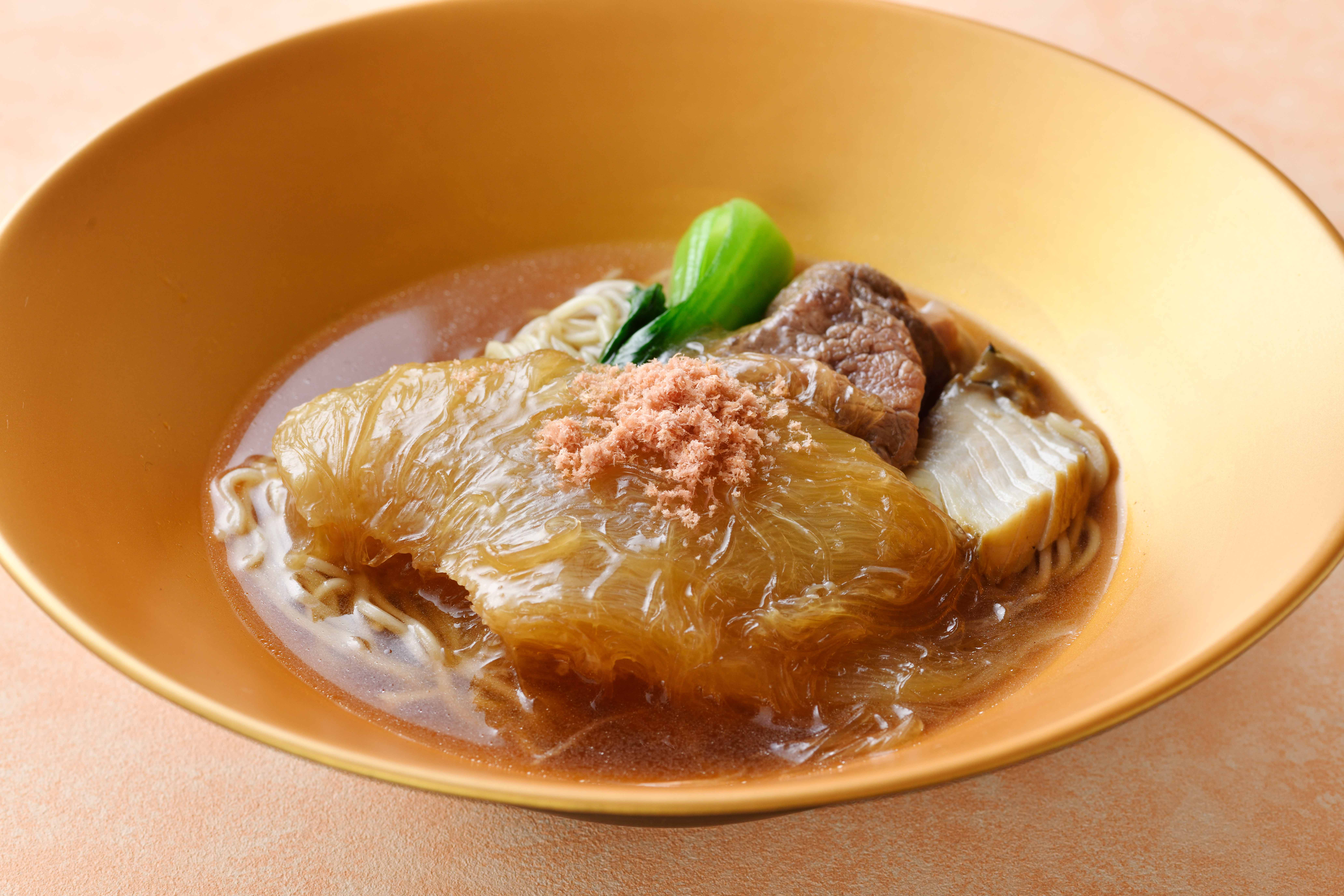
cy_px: 448
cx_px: 672
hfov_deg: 19.5
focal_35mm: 105
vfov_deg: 13.0
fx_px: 3920
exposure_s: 1/125
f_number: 11
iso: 250
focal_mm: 105
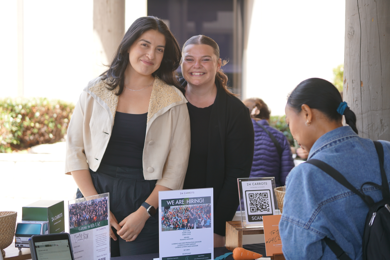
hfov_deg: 25.4
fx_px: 867
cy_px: 130
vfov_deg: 17.1
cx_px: 195
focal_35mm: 80
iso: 200
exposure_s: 1/160
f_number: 4
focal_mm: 80
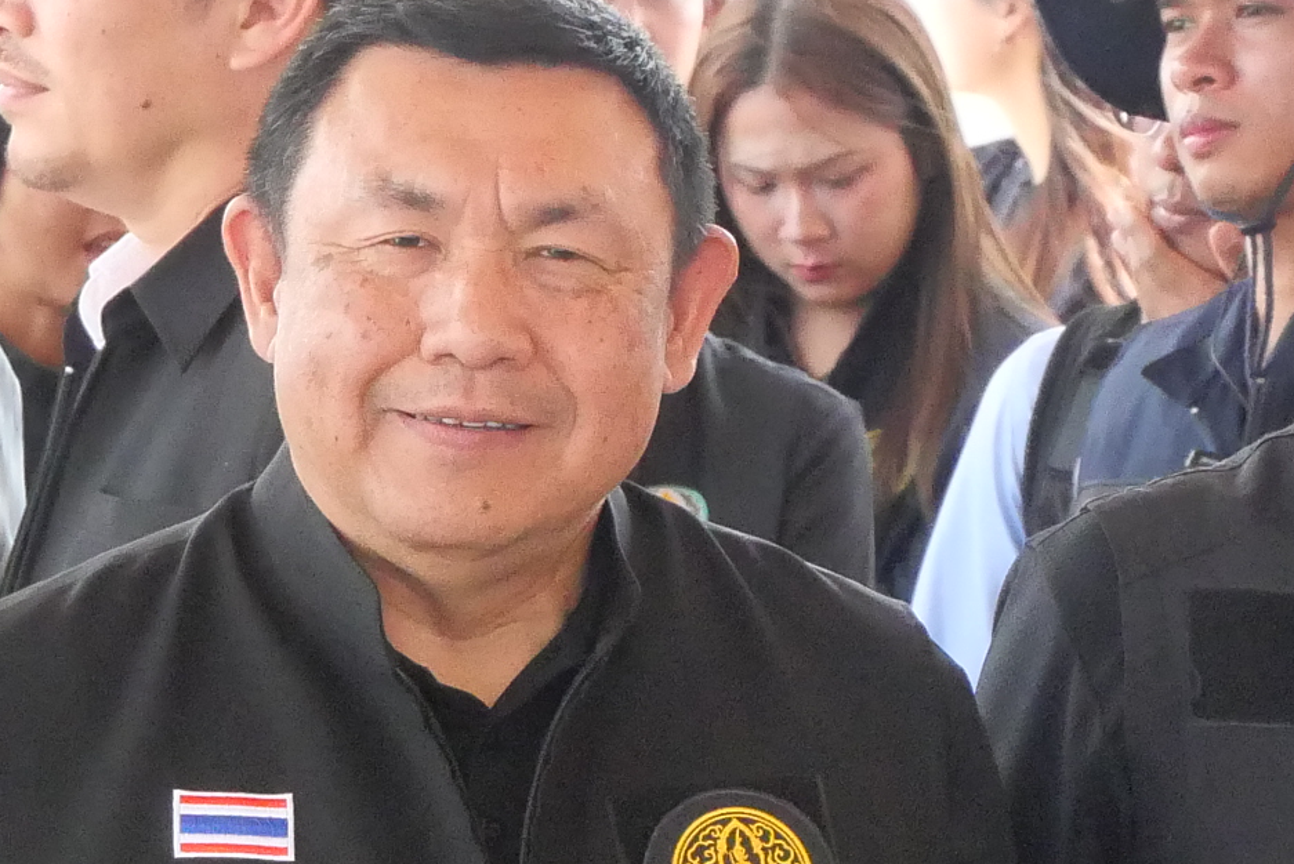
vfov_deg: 3.4
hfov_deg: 5.1
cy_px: 1057
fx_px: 14386
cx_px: 1585
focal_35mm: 400
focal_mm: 49
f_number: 8
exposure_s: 1/400
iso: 3200
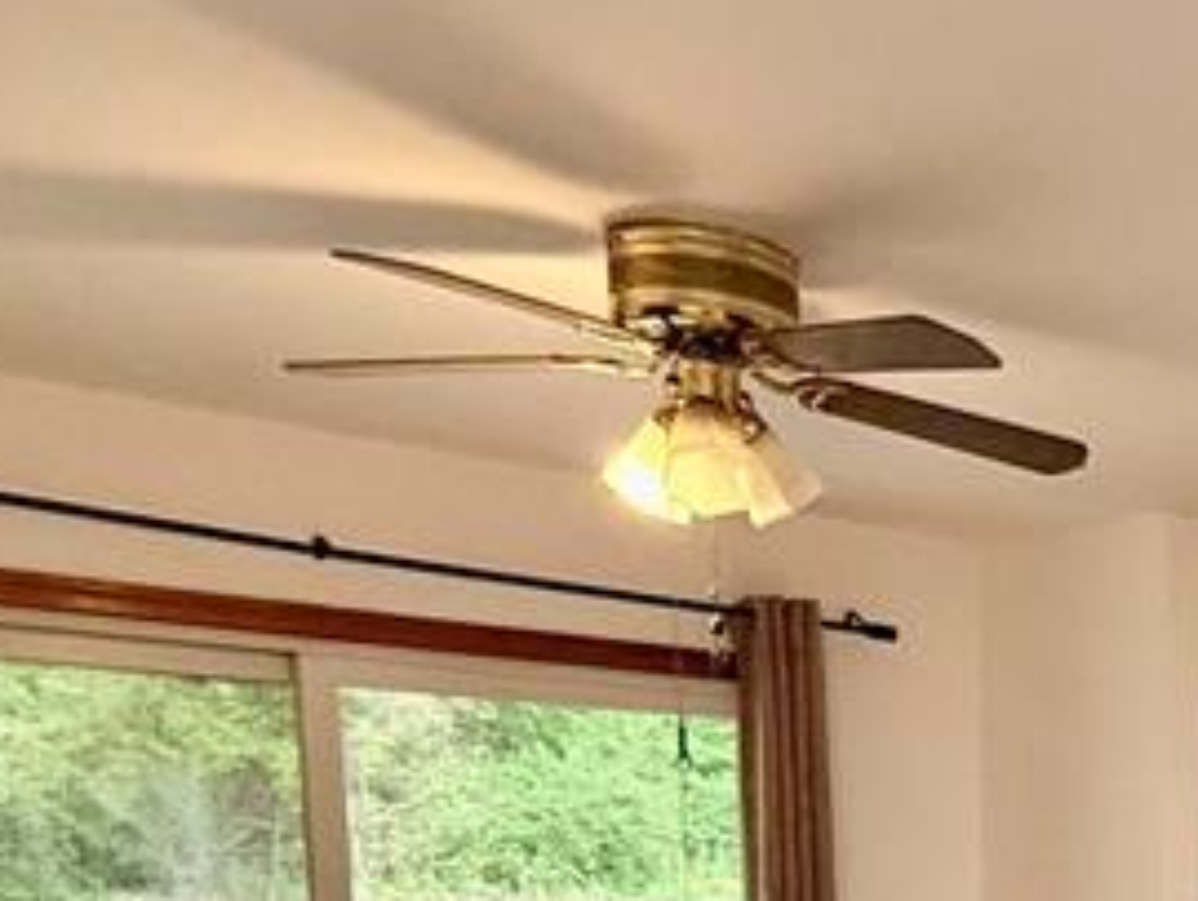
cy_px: 1445
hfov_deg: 29.5
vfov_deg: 21.7
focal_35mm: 53
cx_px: 1531
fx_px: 1836
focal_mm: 2.22
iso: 320
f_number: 2.2
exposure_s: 1/120
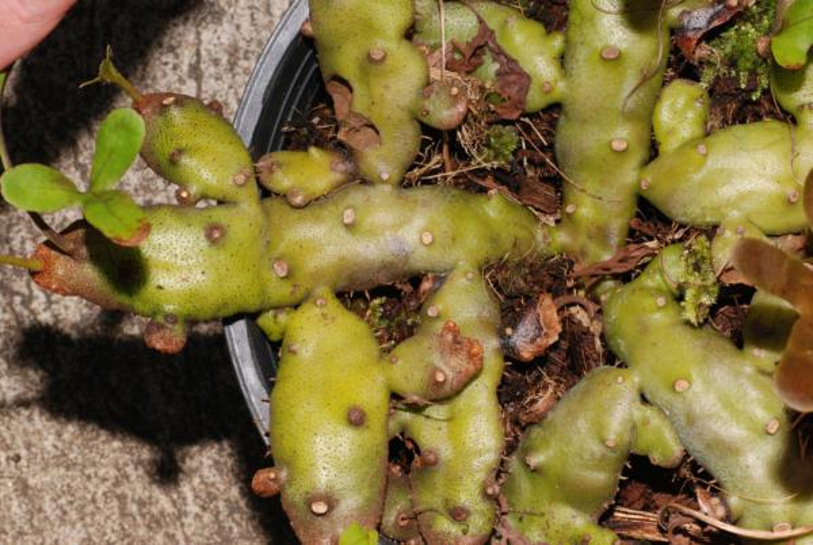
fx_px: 2375
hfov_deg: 19.4
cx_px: 406
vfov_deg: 13.1
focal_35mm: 105
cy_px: 272
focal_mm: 70
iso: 200
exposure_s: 1/60
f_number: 18
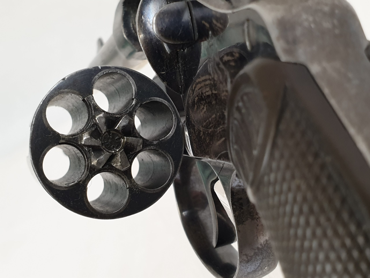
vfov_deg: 53.1
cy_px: 139
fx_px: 278
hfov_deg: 67.3
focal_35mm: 26
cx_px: 185
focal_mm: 4.3
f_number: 2.4
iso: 125
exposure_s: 1/50
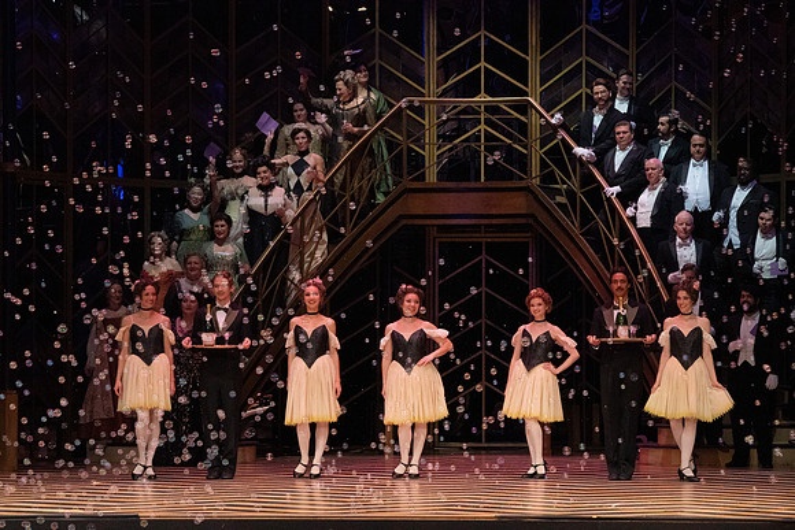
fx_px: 2960
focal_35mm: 134
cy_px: 265
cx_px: 398
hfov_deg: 15.3
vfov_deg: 10.2
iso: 12800
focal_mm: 134
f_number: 16
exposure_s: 1/400
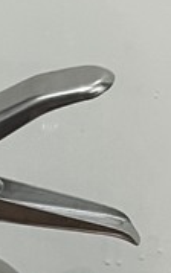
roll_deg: +2.8
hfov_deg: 8.2
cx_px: 0
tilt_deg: -40.0
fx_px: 1192
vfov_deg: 12.7
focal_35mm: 160
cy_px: 357
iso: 500
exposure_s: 1/40
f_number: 1.6
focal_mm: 5.1
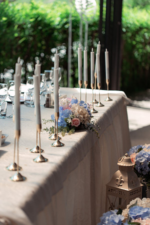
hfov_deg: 15.2
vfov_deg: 22.6
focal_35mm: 90
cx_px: 75
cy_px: 112
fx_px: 562
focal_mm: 90
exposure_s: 1/640
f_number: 3.2
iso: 200
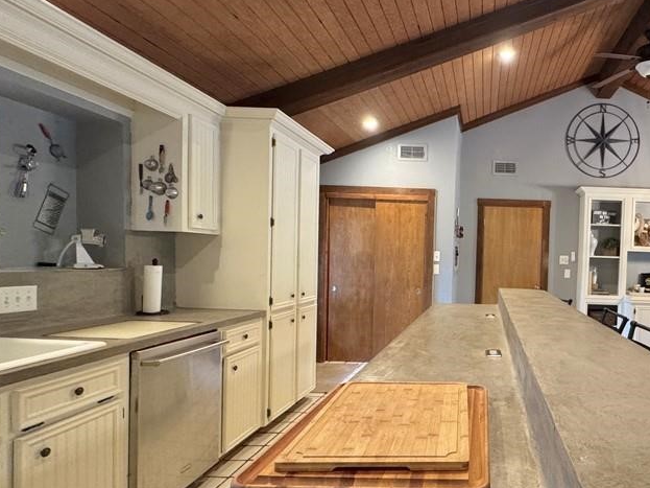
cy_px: 273
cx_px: 493
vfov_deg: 58.7
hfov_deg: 68.7
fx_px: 432
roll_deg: -1.9
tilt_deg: -3.0
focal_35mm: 23
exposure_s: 1/60
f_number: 2.2
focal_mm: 2.22
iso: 640
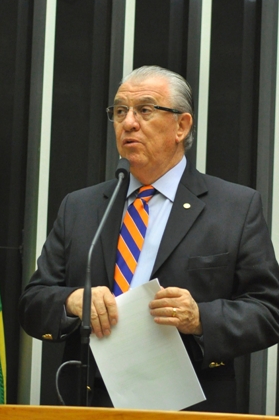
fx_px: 1864
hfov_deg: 8.6
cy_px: 245
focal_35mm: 160
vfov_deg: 12.8
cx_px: 140
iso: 1600
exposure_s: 1/45
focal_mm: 70
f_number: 4
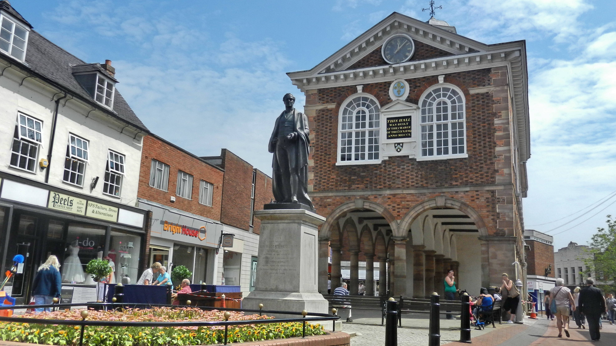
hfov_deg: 61.0
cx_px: 307
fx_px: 523
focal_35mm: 32
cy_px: 180
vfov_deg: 36.7
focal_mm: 5.1
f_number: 3.6
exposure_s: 1/1600
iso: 160
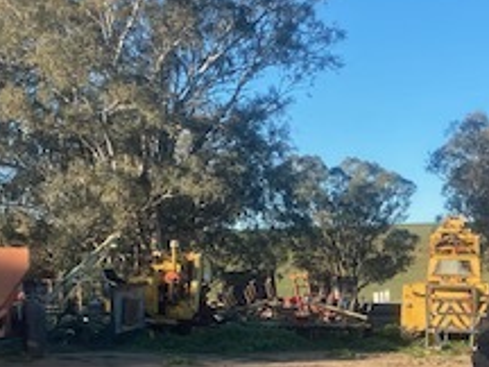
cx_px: 638
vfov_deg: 18.5
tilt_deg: -4.4
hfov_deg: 22.6
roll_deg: +1.5
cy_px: 383
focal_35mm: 77
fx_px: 1088
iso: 32
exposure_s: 1/1073
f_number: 1.8
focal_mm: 4.25
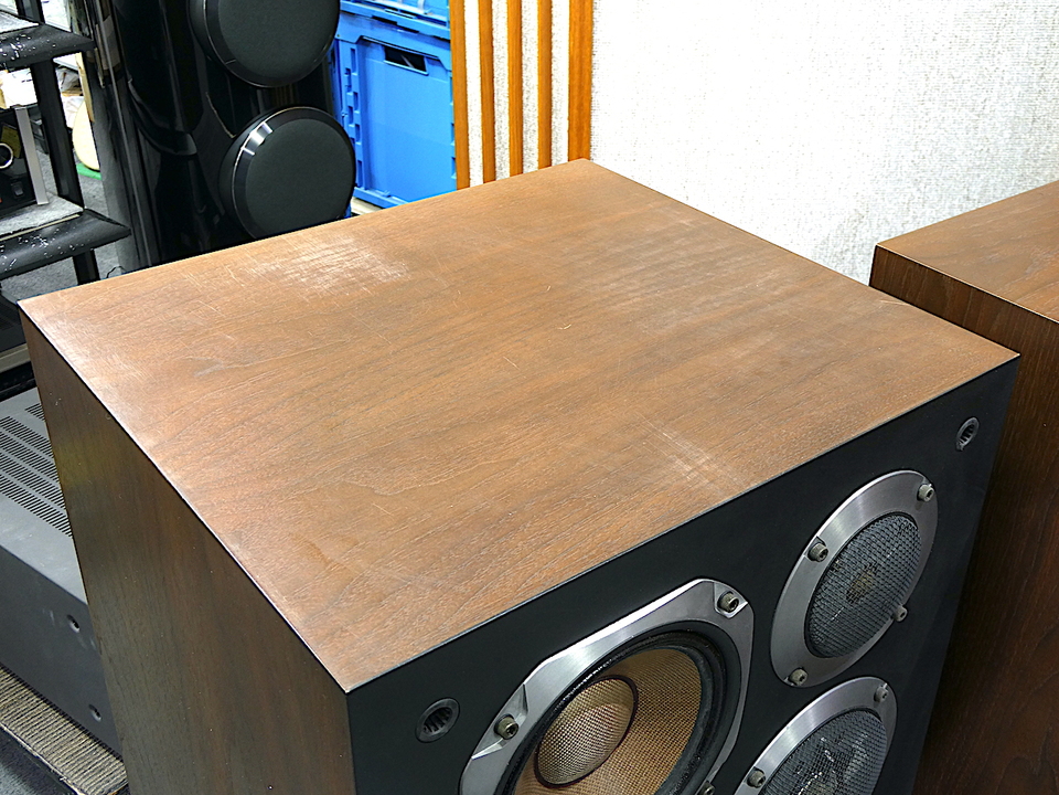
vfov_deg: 38.7
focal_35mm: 37
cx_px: 530
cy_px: 398
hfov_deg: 50.1
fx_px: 1132
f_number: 3.7
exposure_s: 1/2
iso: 100
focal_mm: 6.7
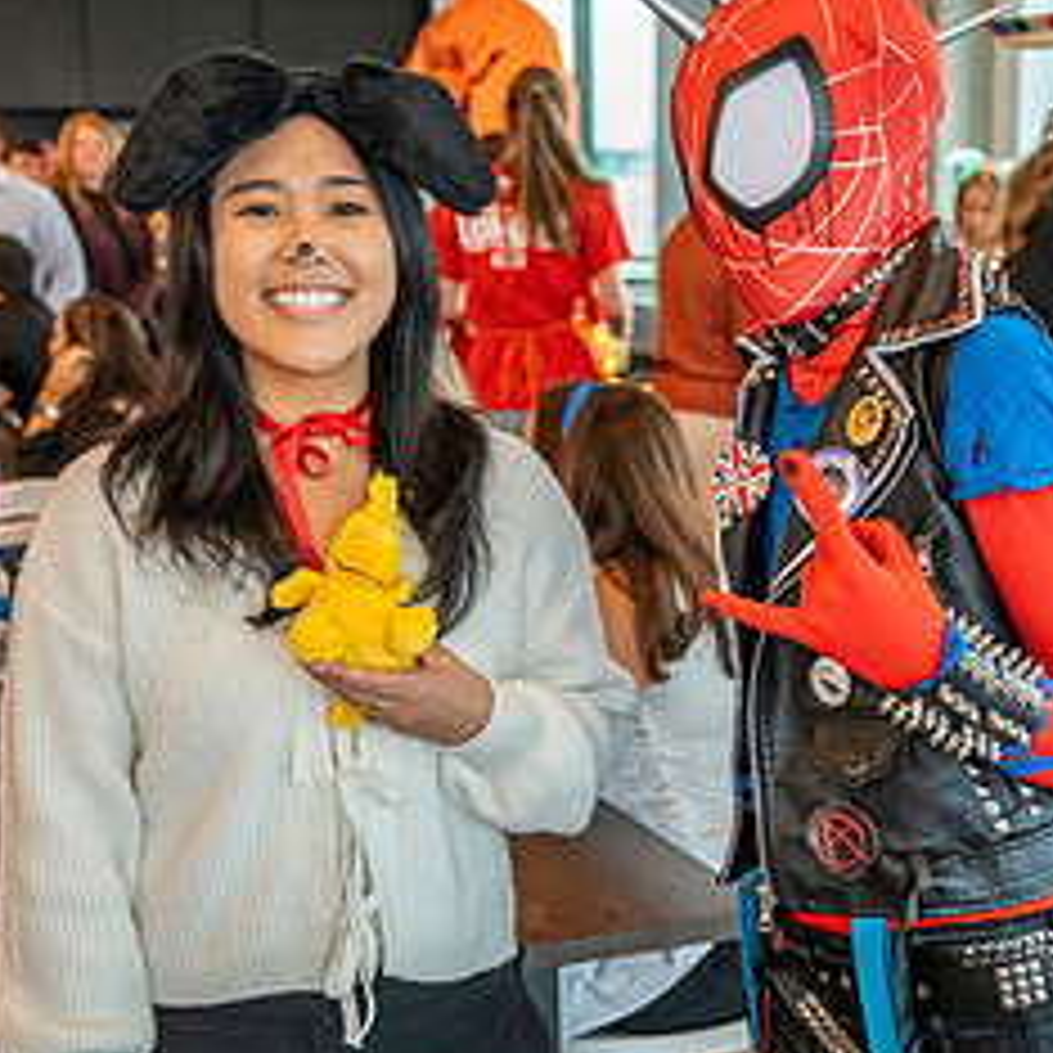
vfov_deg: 27.7
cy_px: 540
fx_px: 2134
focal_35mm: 62
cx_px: 518
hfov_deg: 27.7
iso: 2500
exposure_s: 1/160
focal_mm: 38
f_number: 4
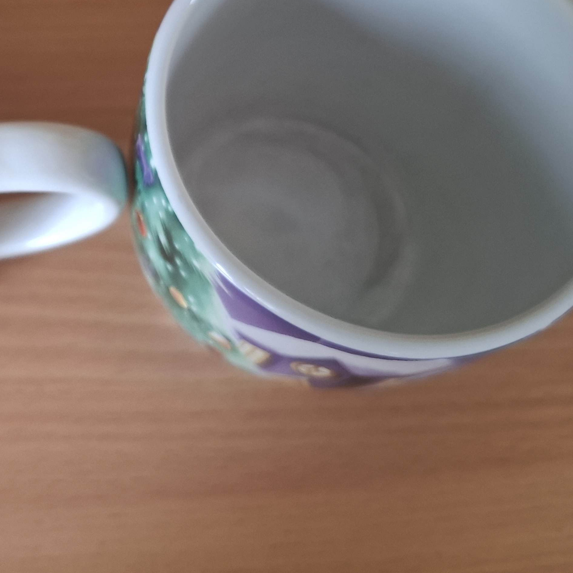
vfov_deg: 37.7
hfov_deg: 35.6
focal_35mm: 44
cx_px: 36
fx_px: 824
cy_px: 166
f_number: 1.8
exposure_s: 1/50
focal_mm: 5.54
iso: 320
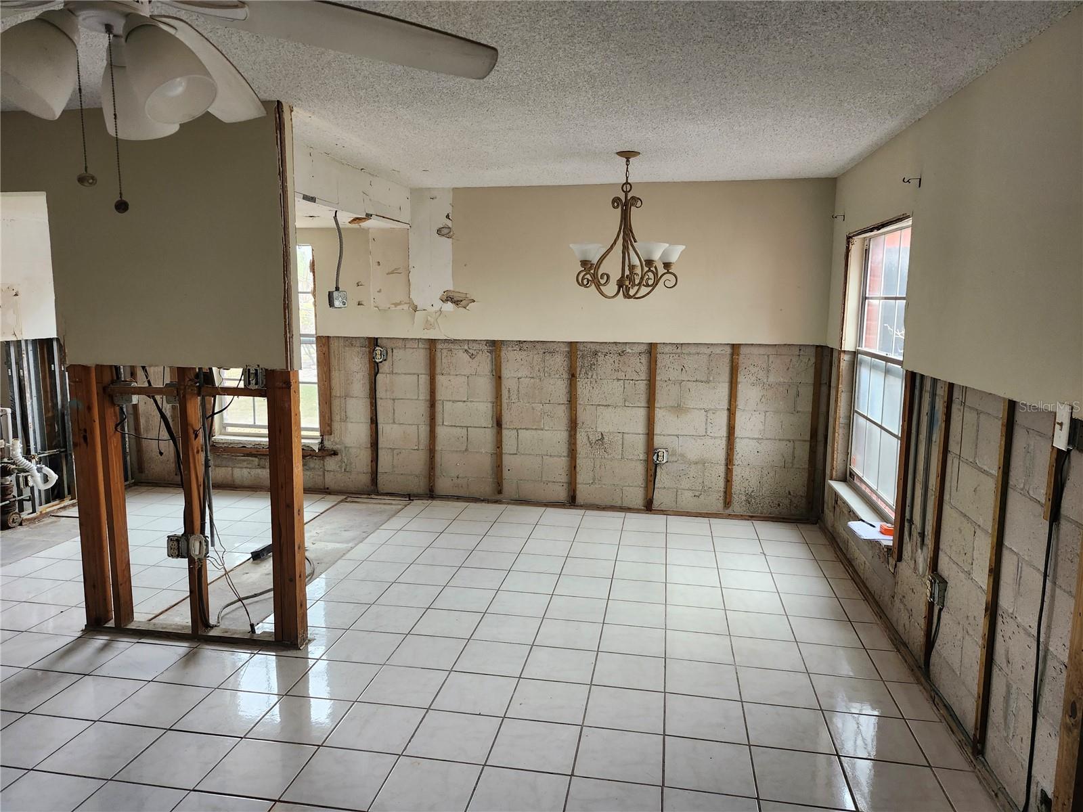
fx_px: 720
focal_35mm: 23
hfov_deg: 73.9
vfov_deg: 58.9
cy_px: 406
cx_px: 542
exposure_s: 1/180
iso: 200
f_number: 1.8
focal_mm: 5.54
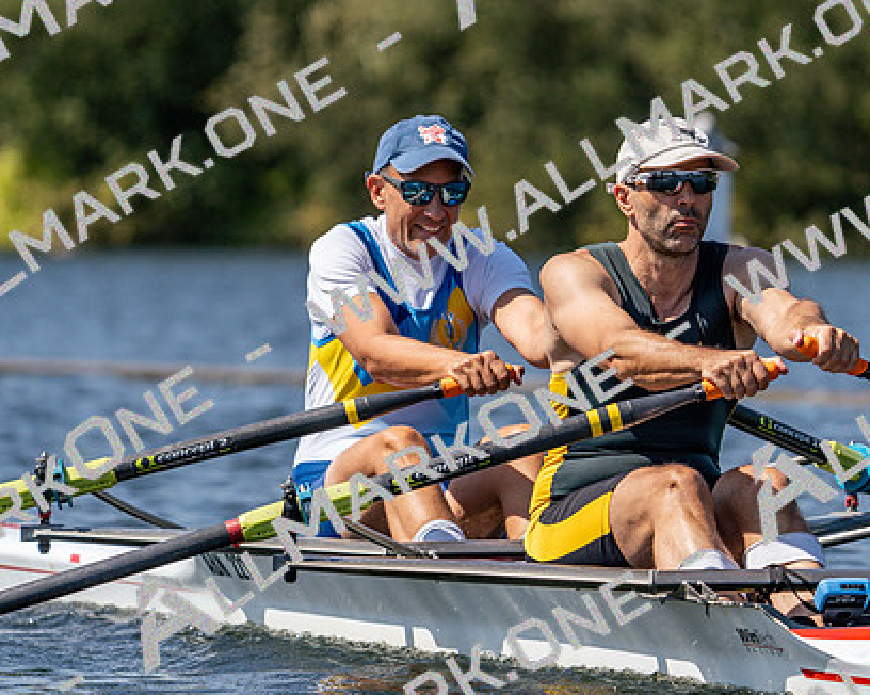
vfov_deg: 3.3
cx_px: 569
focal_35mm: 467
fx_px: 12019
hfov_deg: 4.1
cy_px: 342
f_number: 6.3
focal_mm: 350
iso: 250
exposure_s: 1/2000
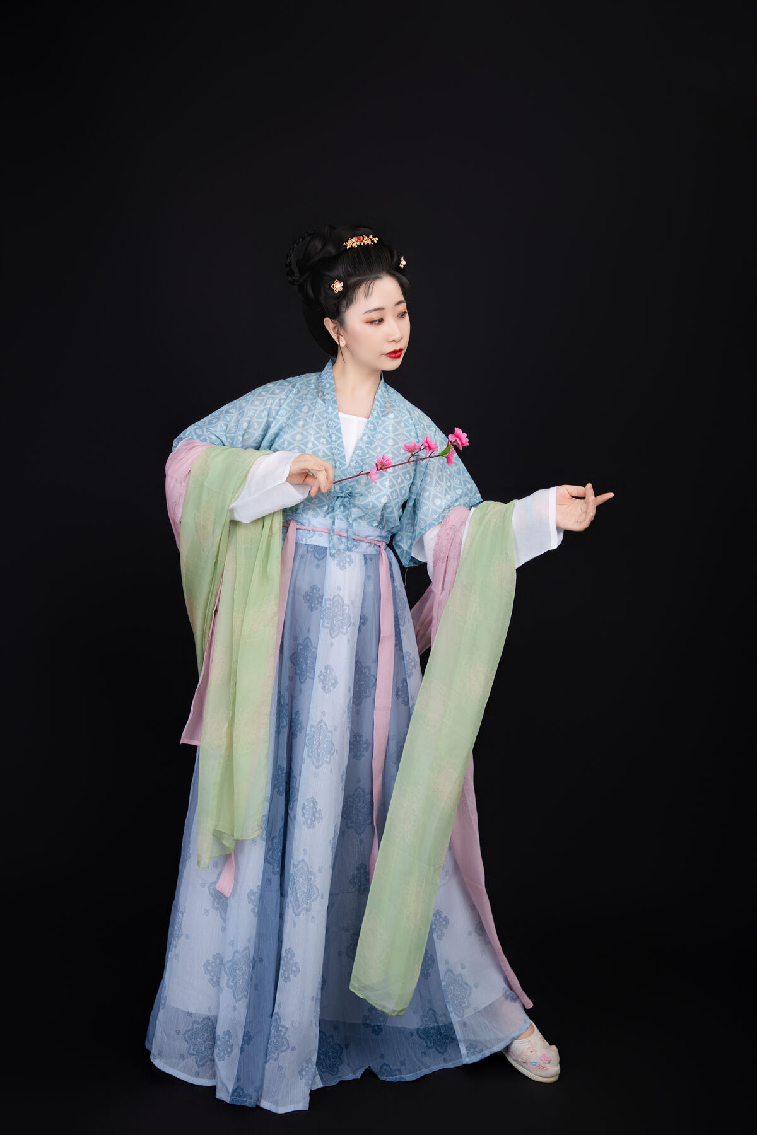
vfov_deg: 40.3
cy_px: 568
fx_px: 1545
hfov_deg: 27.5
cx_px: 378
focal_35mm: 49
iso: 100
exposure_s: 1/125
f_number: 4.5
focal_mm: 50
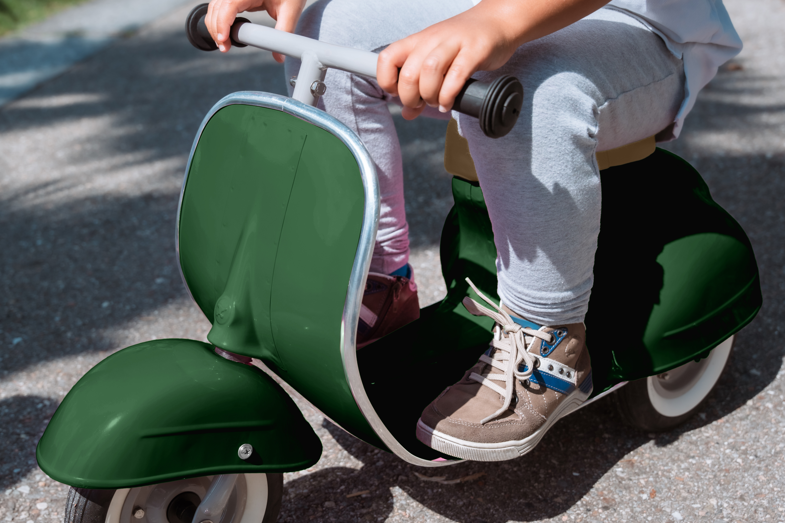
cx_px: 314
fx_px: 1046
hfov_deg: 41.0
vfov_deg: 28.1
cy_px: 273
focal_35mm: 48
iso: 100
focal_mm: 34.7
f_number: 5
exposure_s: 1/1000
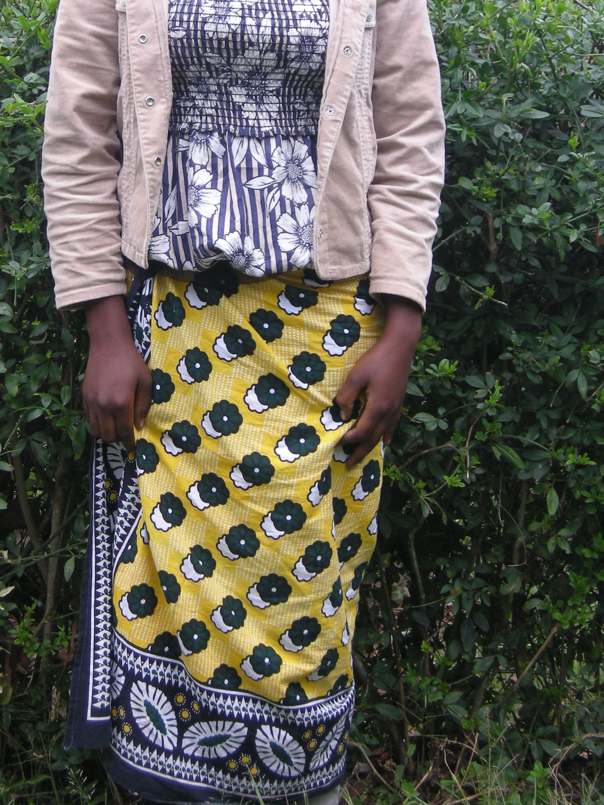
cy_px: 251
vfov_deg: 20.4
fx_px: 2233
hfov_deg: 15.4
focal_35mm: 96
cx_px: 193
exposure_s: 1/53.3
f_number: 3.5
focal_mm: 12.9
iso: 92
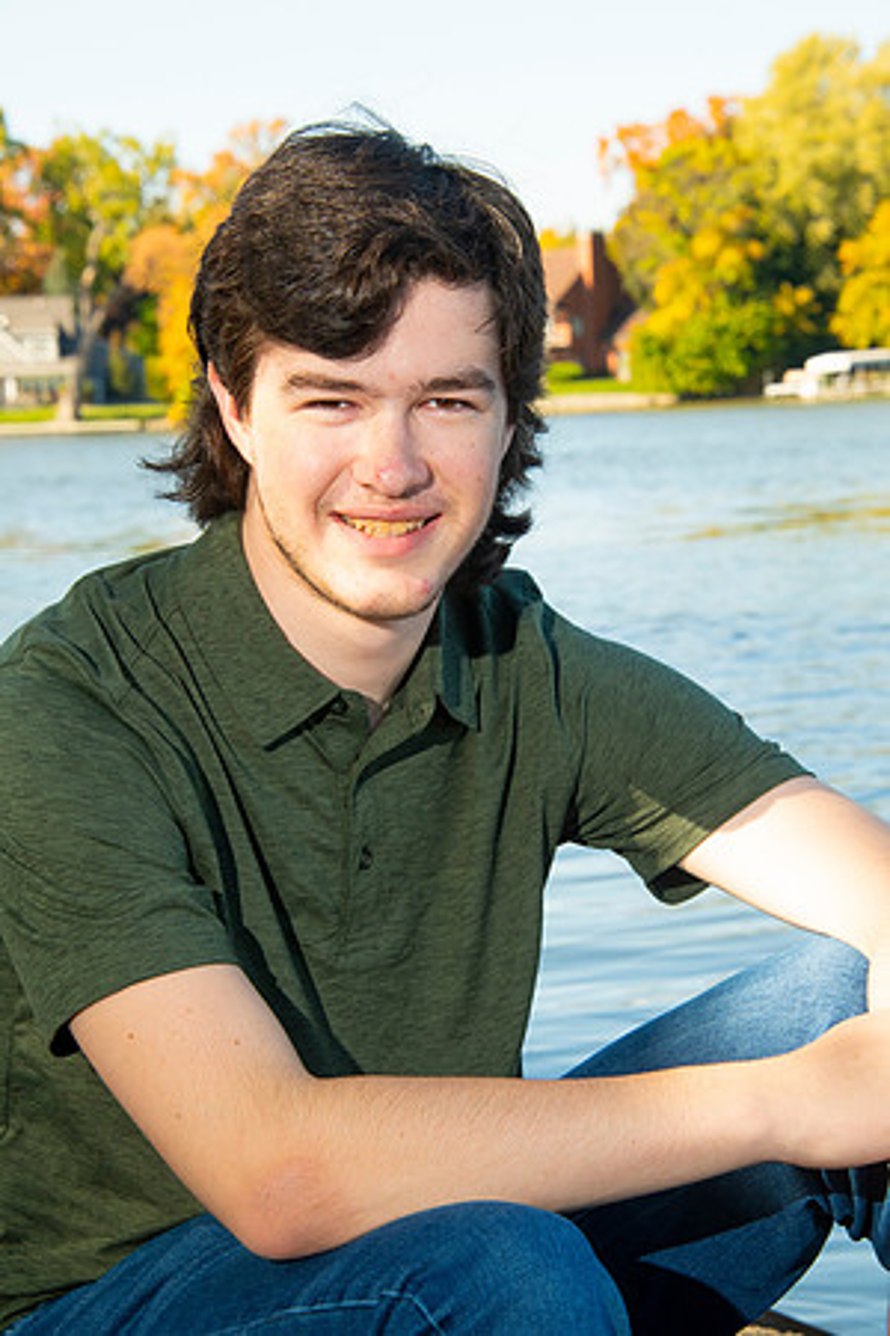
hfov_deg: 11.8
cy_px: 668
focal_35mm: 116
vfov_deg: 17.6
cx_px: 445
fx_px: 4301
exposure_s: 1/160
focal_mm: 116
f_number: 14
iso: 800
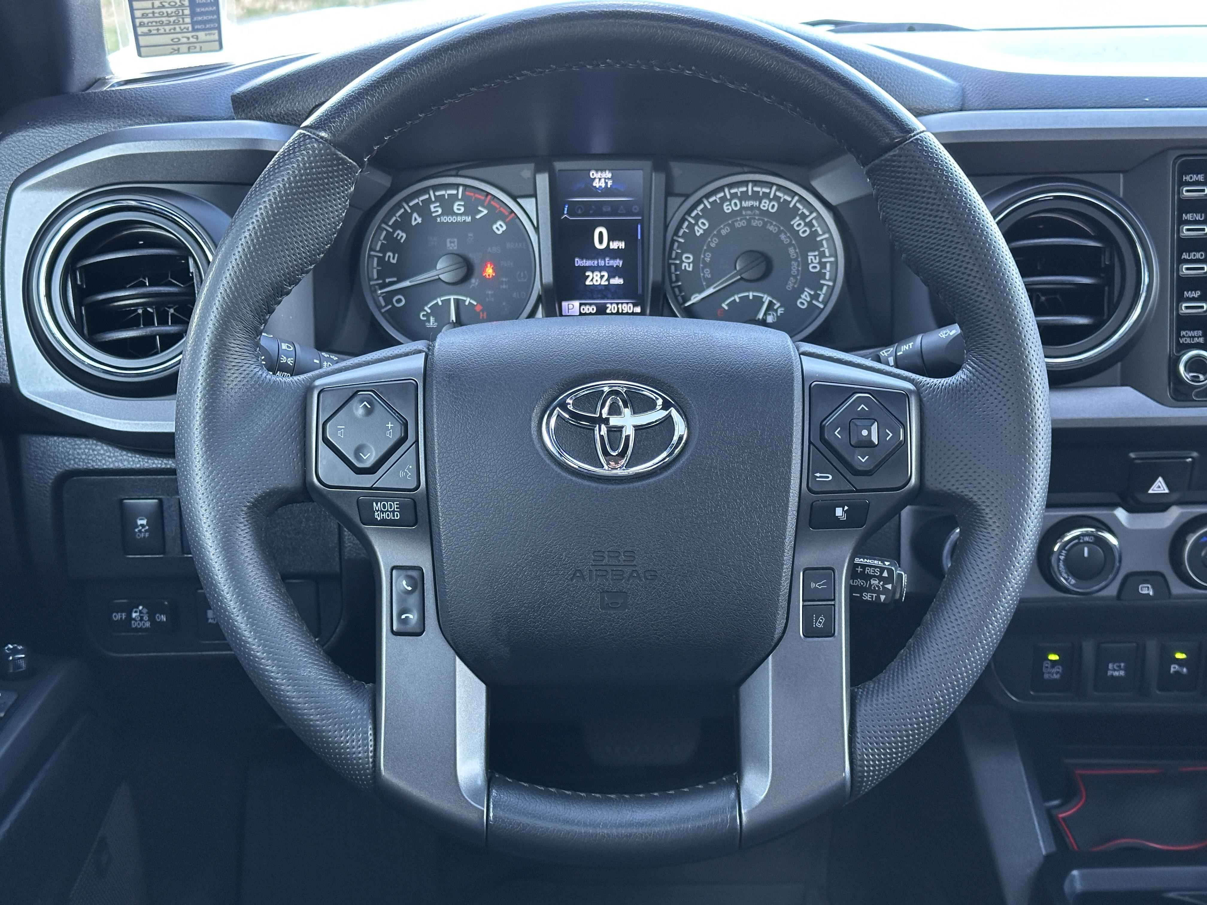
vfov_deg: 30.3
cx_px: 604
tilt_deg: -21.1
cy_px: 452
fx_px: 1674
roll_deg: +3.6
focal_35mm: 48
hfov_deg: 39.7
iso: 250
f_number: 1.78
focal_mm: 6.86
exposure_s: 1/60
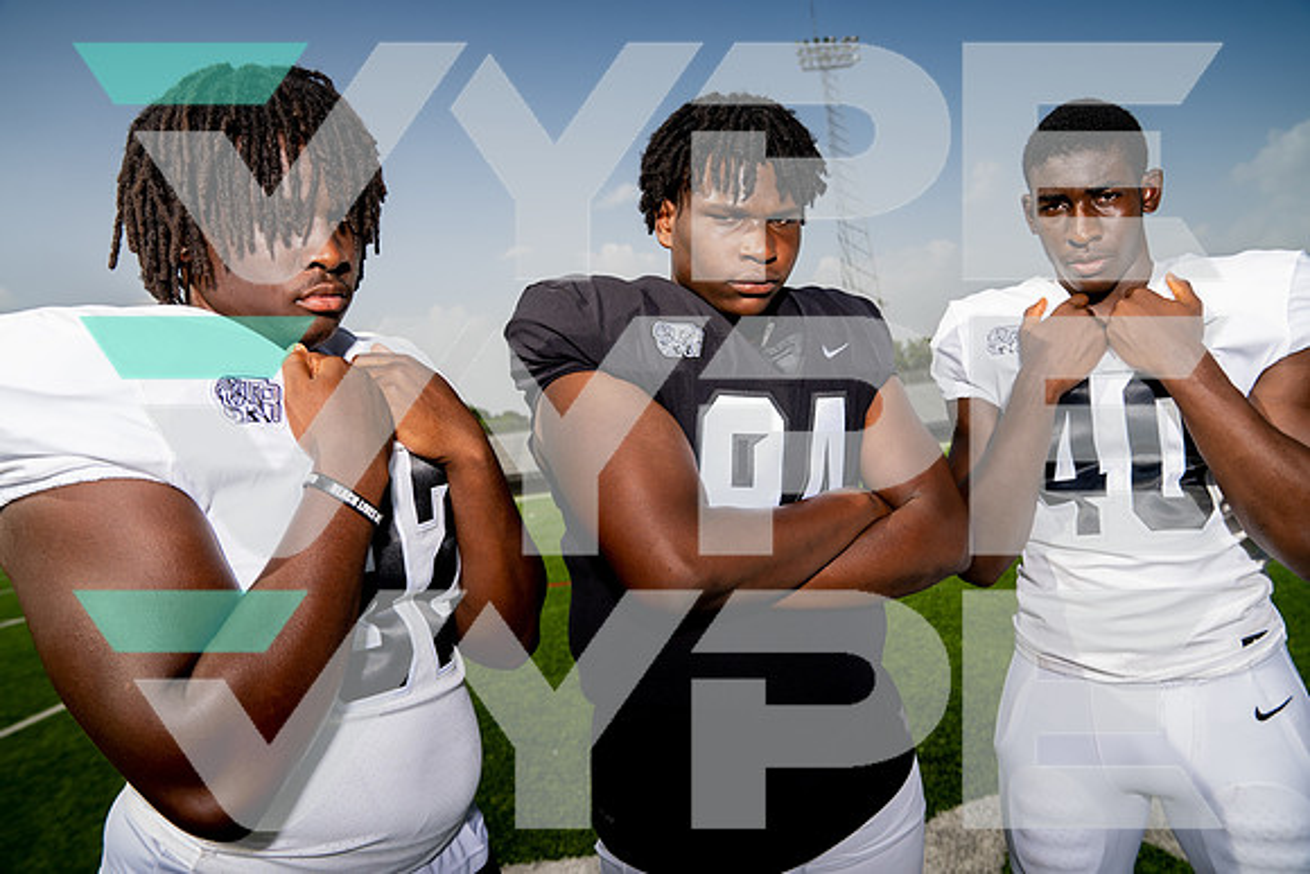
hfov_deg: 73.7
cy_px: 437
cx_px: 655
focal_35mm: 24
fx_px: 873
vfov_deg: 53.2
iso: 100
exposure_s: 1/1250
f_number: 4.5
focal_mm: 24
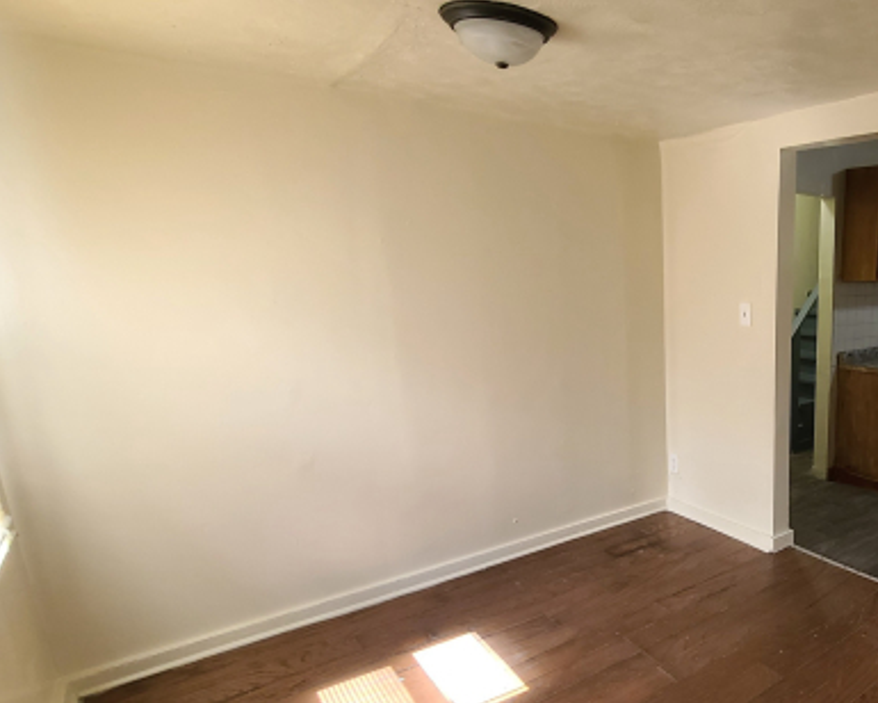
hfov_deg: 66.0
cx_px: 738
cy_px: 418
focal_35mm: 22
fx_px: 572
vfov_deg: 62.6
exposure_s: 1/60
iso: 250
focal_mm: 2.2
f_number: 2.2
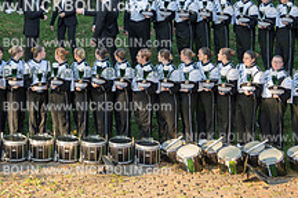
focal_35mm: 94
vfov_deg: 14.0
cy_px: -53
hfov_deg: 21.4
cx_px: 65
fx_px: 778
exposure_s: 1/100
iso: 125
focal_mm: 35
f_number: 4
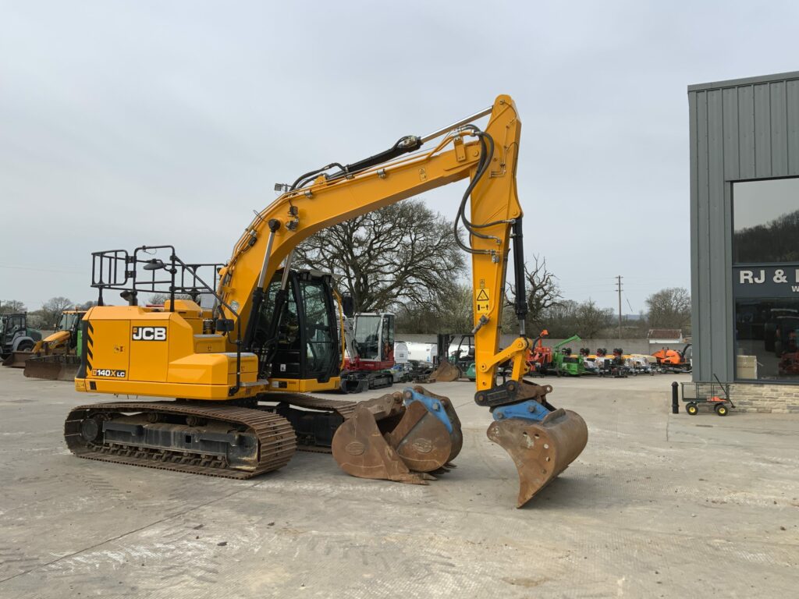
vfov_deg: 48.2
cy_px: 300
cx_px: 400
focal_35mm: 29
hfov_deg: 61.7
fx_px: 669
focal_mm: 3
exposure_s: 1/804
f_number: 1.8
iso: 16
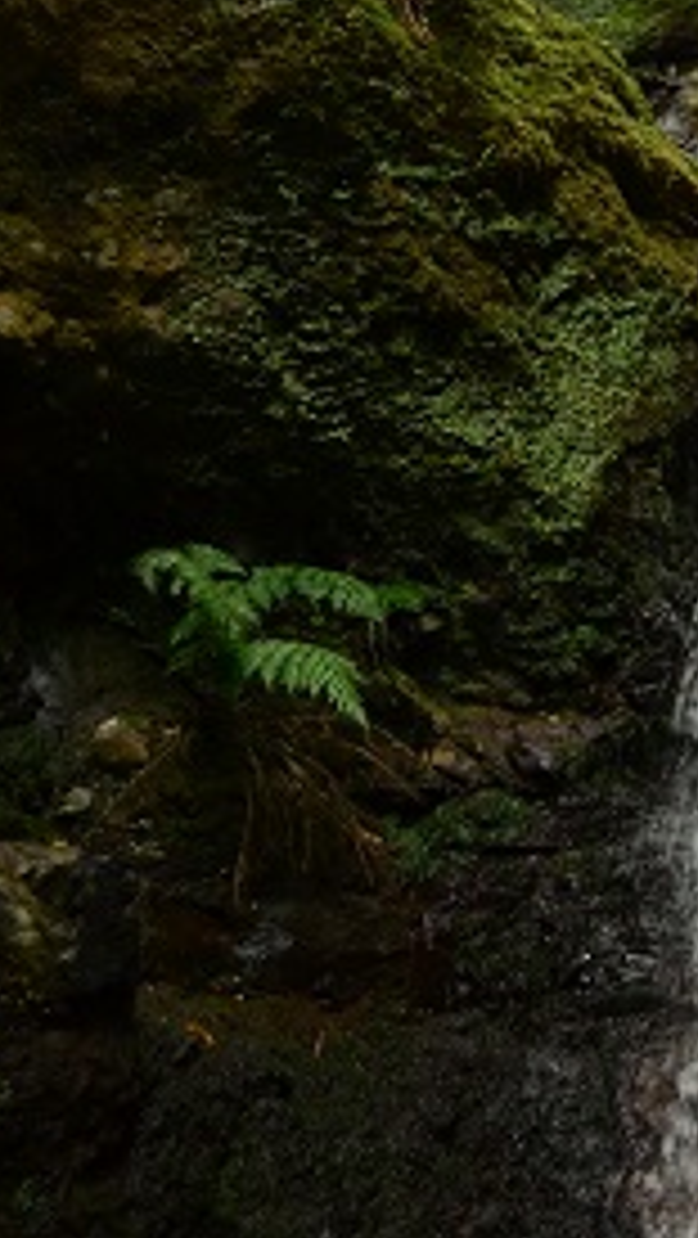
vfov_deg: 25.3
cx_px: 761
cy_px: 86
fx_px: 2661
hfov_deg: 14.6
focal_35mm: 81
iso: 500
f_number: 4
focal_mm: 24
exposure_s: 1/40
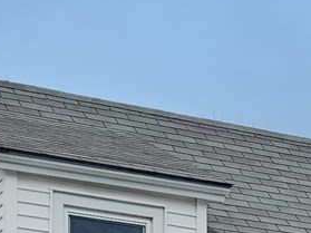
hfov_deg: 10.9
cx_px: 430
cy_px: 467
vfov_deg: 8.0
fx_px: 1581
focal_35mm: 176
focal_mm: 6.76
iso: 80
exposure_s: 1/8000
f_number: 1.8
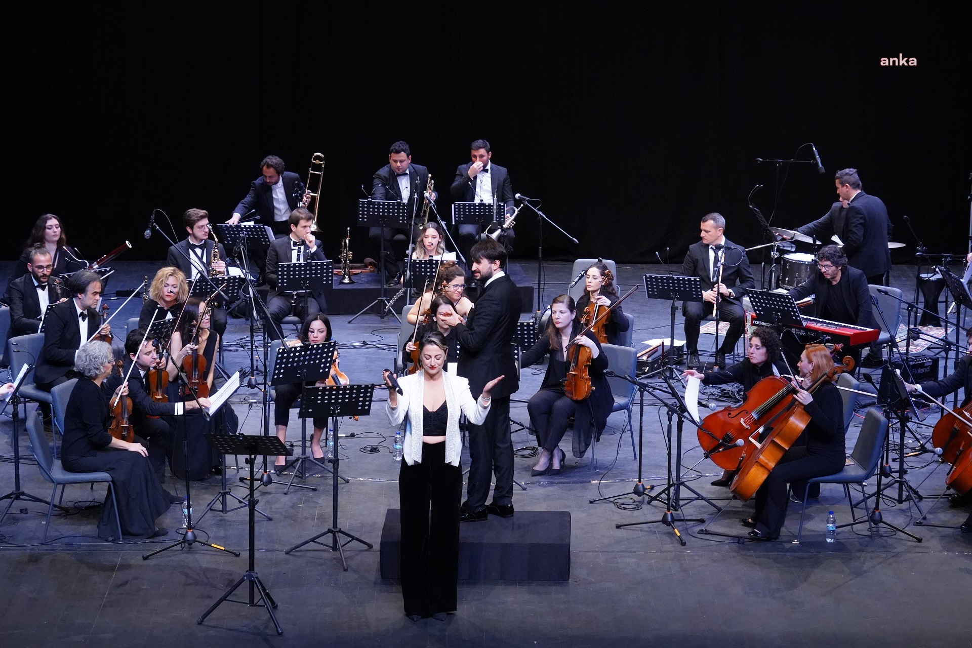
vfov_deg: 12.9
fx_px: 2862
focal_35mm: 106
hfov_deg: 19.3
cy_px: 324
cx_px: 486
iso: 8000
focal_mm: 106
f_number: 8
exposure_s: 1/250
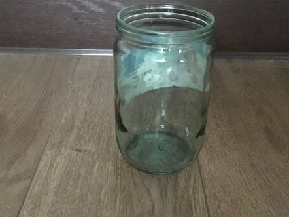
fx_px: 350
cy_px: 124
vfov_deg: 34.3
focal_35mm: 42
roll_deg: -1.8
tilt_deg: -31.1
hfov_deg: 44.8
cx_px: 150
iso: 1600
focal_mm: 4.15
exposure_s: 1/17
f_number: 2.2
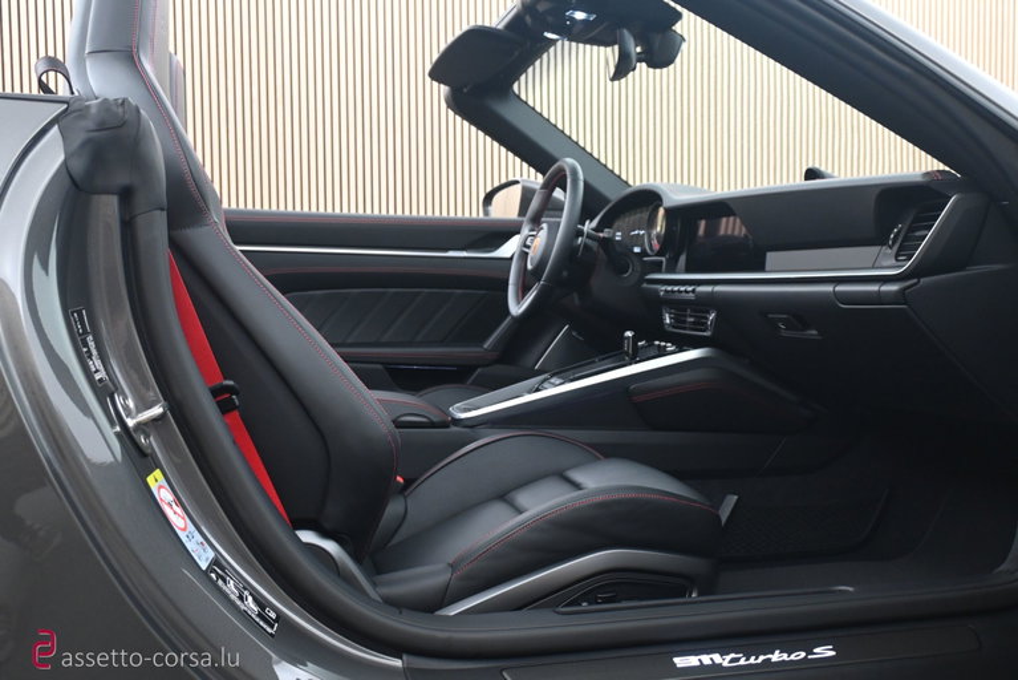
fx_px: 976
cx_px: 509
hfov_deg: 55.1
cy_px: 340
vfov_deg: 38.4
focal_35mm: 34
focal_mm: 23
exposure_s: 1/40
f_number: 4.2
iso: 1600
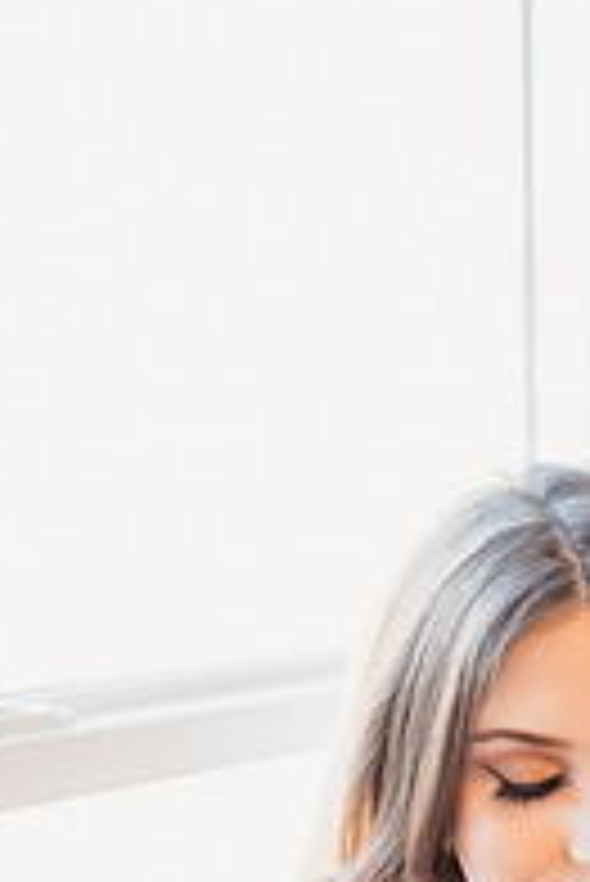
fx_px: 1350
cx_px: 644
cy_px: 806
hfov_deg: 23.2
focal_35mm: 55
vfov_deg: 34.1
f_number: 2
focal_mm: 24
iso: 320
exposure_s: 1/200
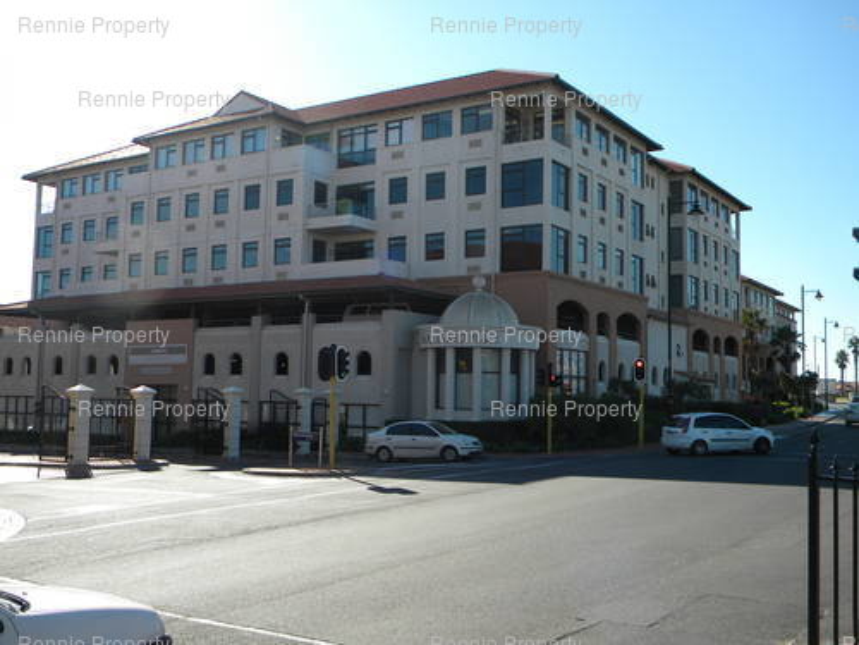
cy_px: 322
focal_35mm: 36
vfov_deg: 39.7
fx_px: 893
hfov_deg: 51.4
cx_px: 430
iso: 80
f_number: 3.7
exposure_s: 1/608
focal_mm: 6.4
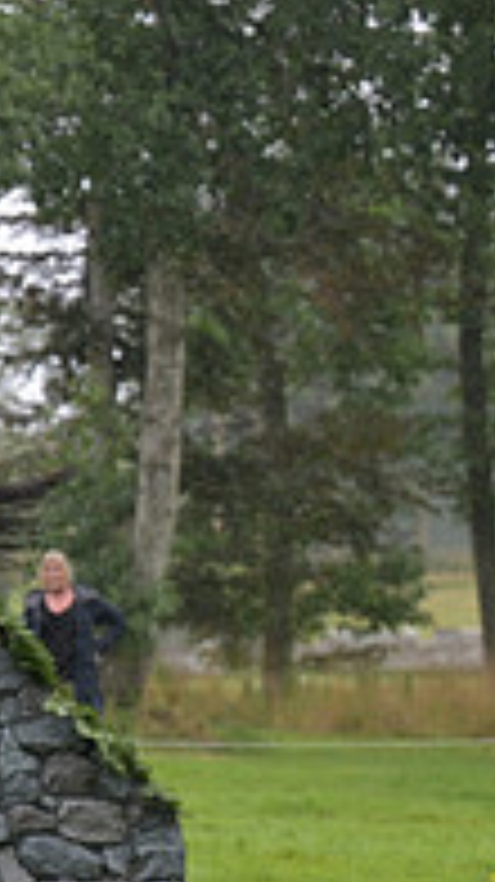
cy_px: 430
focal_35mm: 254
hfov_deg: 4.7
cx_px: -558
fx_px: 5937
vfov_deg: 8.5
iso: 900
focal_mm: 82
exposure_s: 1/1250
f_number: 4
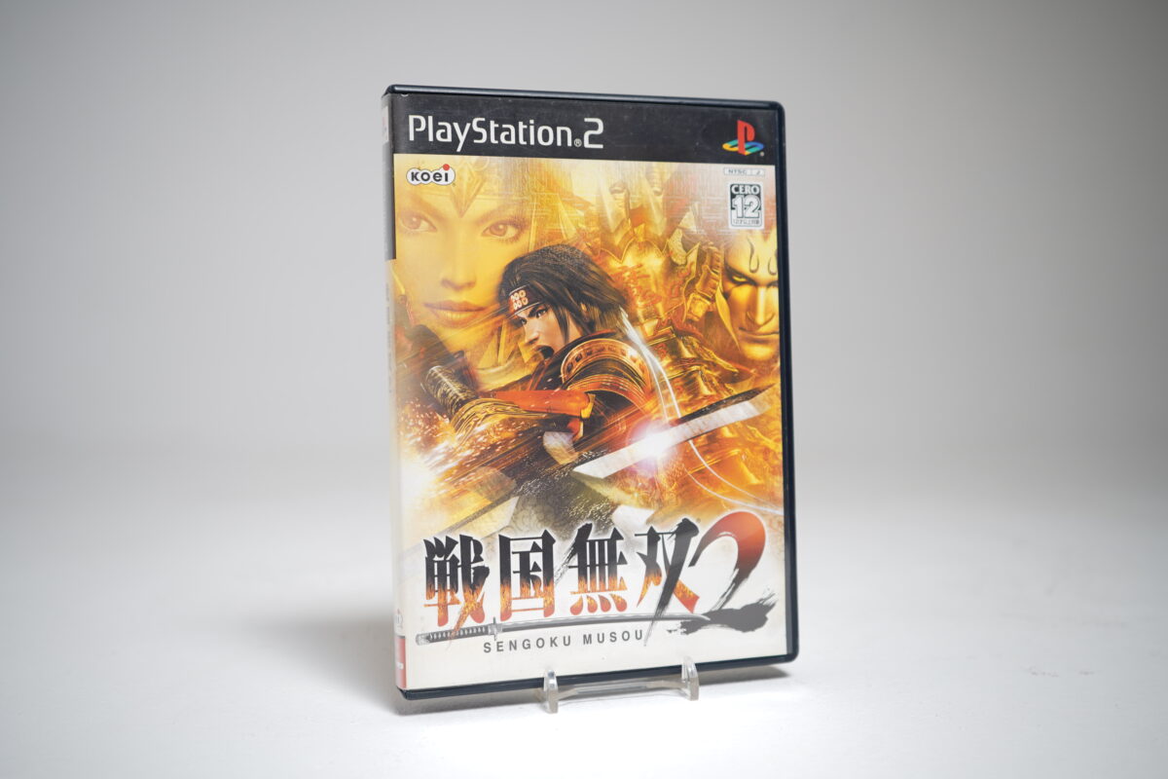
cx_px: 584
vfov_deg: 36.9
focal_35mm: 36
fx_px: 1168
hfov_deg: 53.1
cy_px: 390
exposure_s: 1/6
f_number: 4
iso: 64
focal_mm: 36
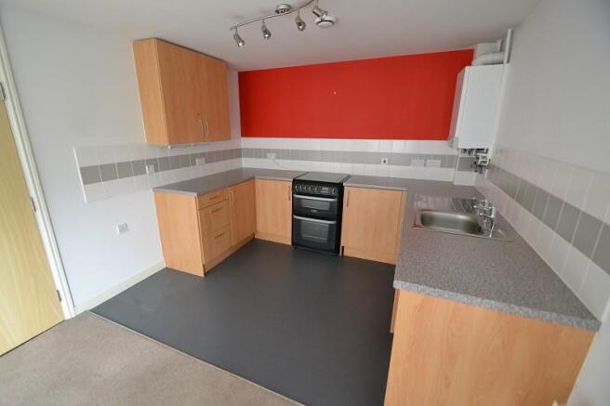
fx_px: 254
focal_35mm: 15
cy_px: 203
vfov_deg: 77.3
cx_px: 305
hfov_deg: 100.4
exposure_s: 1/60
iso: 2500
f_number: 3.5
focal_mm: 10
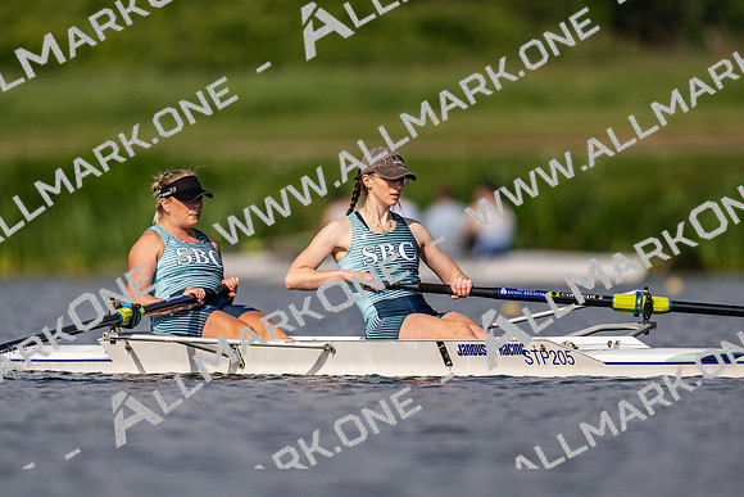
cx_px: 372
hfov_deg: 2.3
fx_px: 18613
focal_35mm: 900
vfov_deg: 1.5
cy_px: 248
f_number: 4
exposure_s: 1/2500
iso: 160
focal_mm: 600
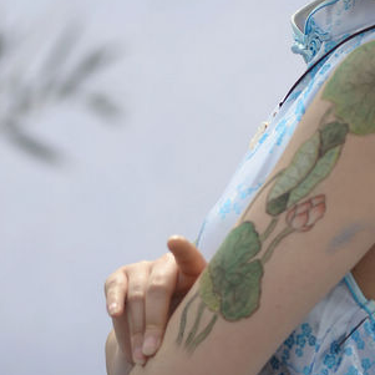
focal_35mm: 328
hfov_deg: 5.3
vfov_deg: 5.3
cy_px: 86
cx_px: 252
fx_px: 4021
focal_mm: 105
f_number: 4
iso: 100
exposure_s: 1/1000
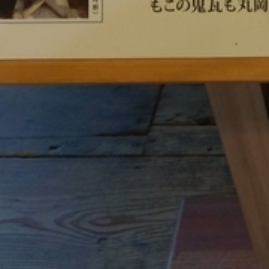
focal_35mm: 102
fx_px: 897
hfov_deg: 15.6
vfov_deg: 16.1
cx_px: 418
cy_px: -85
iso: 500
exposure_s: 1/17
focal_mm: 4.58
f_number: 1.8
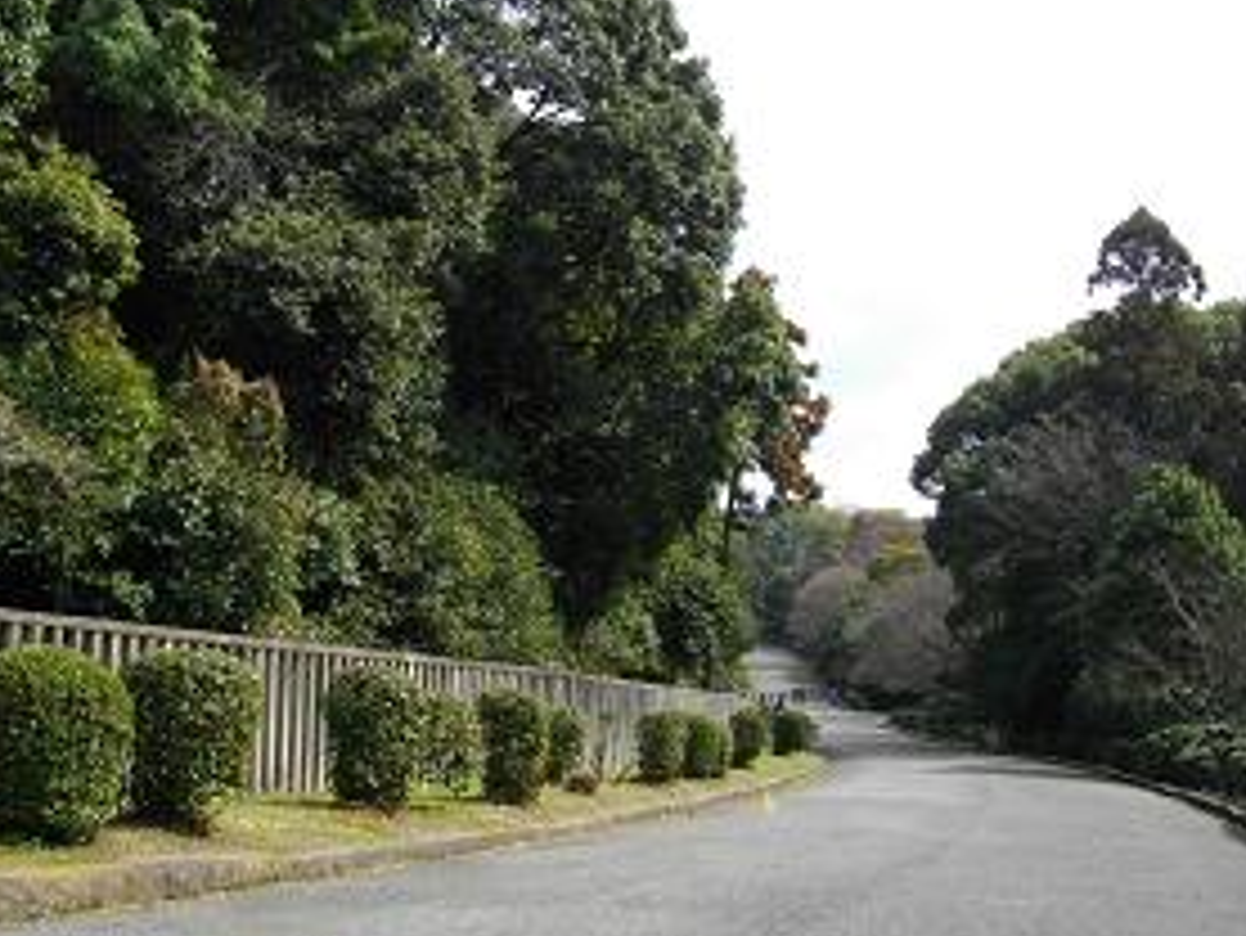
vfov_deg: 32.1
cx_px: 565
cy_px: 369
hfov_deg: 42.0
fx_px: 1620
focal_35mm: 45
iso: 100
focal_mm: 5.7
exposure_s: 1/250
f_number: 5.5
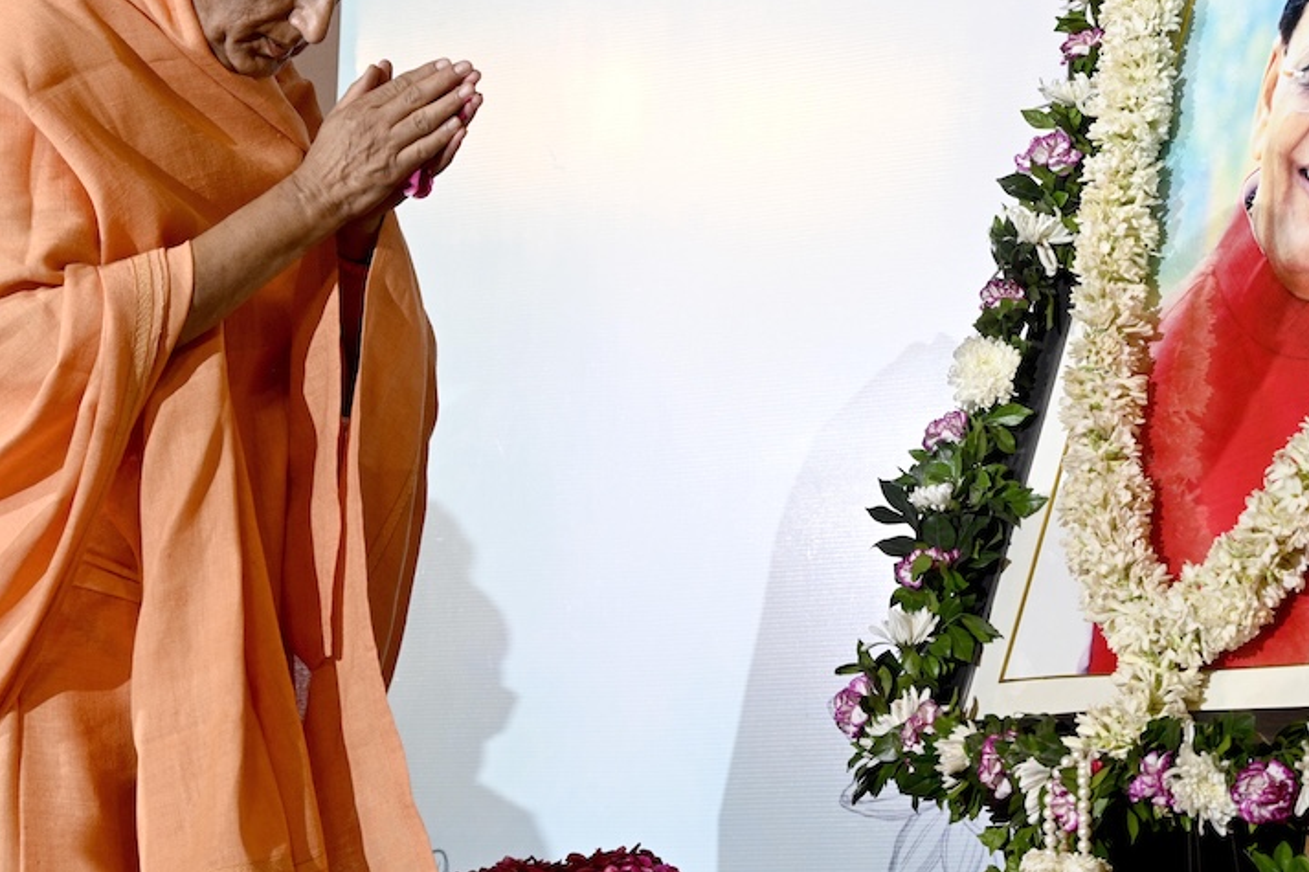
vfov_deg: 13.5
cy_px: 259
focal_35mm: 101
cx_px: 806
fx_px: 3671
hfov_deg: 20.2
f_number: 6
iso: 1000
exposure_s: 1/160
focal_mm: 60
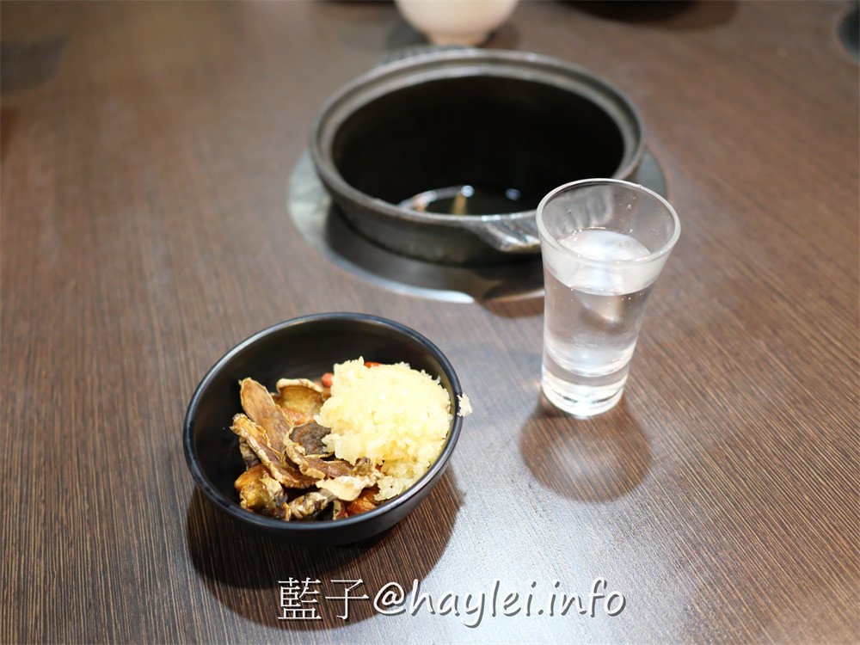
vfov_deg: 46.8
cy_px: 322
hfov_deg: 60.0
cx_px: 430
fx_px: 745
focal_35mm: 30
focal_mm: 15
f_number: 1.7
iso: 1250
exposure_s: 1/60
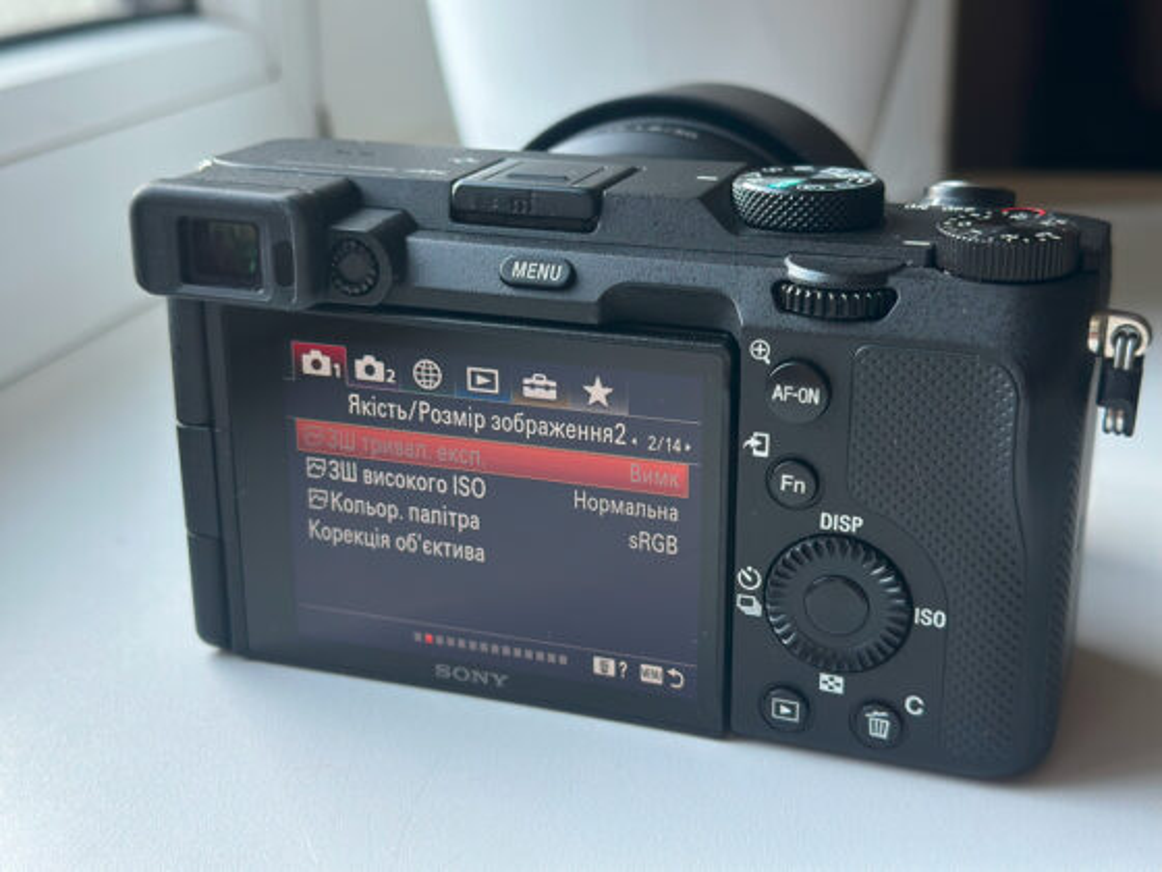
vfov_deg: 30.3
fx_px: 1611
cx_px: 581
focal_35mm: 48
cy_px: 436
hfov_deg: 39.7
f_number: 1.78
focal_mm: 6.86
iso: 100
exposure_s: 1/135
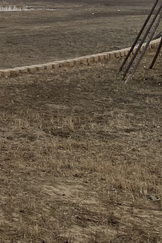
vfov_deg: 22.4
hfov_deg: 13.3
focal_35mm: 86
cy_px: -22
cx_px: -178
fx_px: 581
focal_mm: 4.25
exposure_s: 1/428
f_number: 1.8
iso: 32
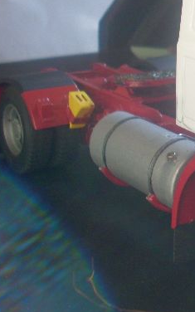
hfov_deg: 17.1
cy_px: 94
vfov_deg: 29.1
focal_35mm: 70
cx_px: 280
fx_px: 595
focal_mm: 6.2
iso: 50
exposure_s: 1/60
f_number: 2.8
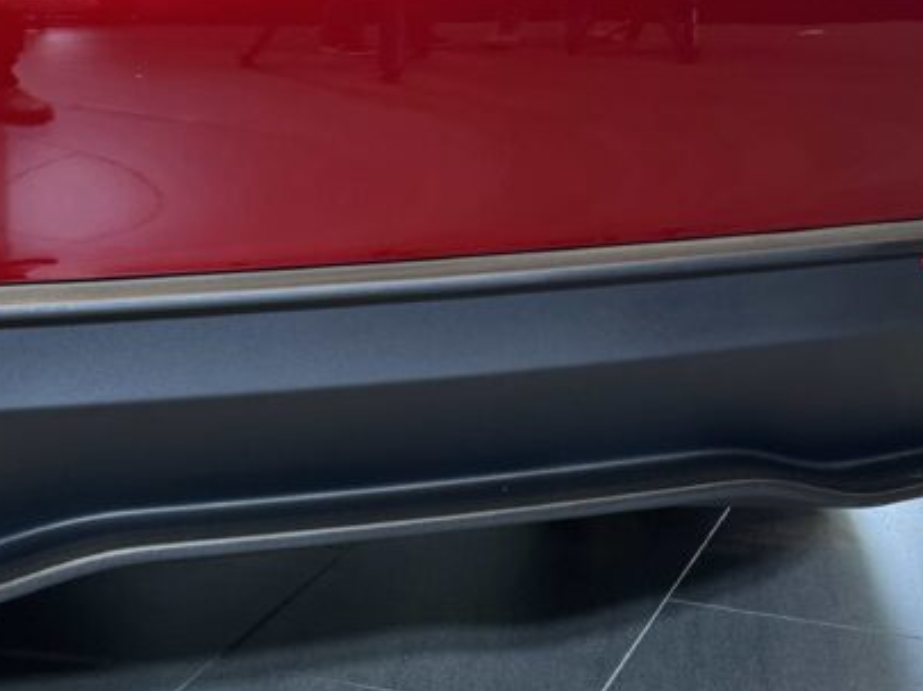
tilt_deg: -17.8
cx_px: 168
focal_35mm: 71
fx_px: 1892
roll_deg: +0.3
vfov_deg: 20.6
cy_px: 500
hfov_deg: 26.8
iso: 200
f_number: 1.78
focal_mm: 6.76
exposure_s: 1/120
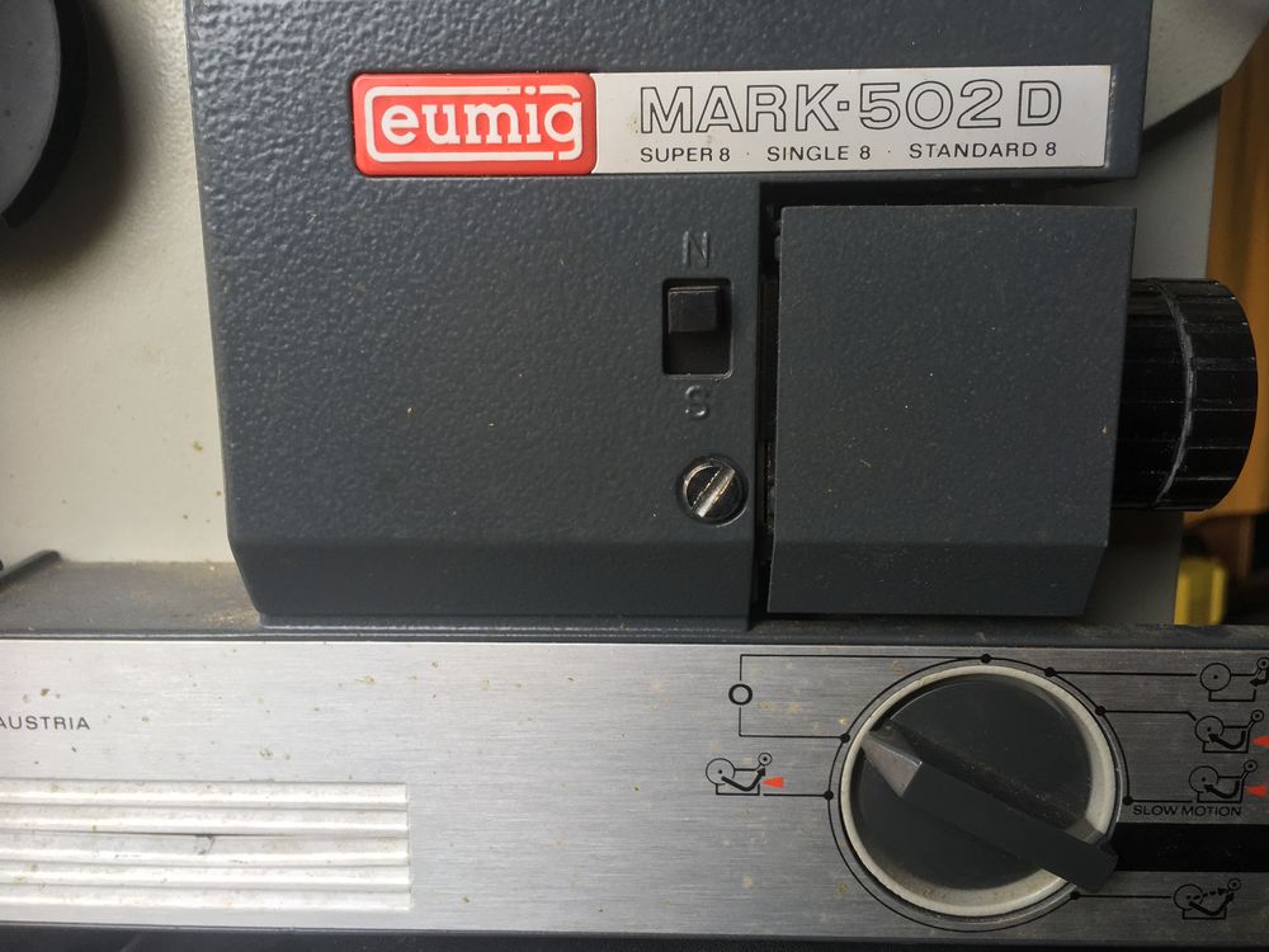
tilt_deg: -12.4
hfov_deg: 61.7
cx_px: 634
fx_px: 1063
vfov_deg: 48.2
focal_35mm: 29
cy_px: 476
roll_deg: +3.0
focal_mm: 4.15
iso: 32
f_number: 2.2
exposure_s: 1/50
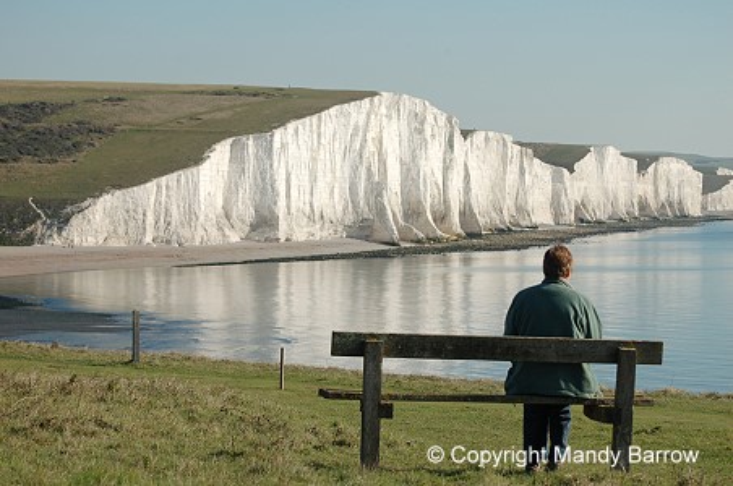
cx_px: 366
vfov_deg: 13.0
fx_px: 2135
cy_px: 243
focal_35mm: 105
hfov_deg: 19.5
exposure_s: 1/1600
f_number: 4.5
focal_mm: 70
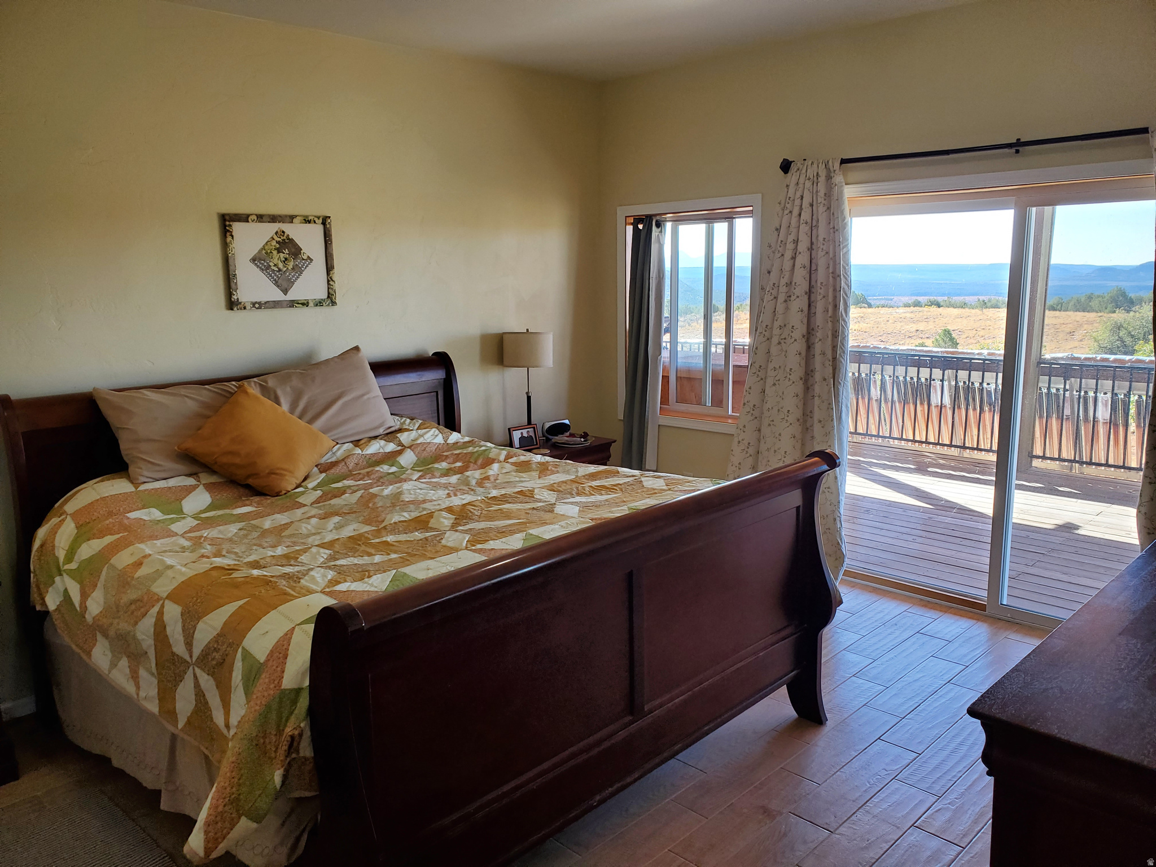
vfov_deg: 53.1
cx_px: 578
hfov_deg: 67.3
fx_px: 868
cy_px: 434
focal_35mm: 26
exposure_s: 1/120
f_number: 2.4
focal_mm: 4.3
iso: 125
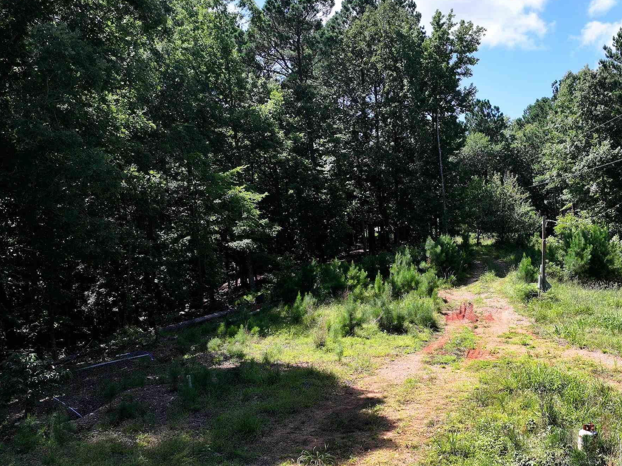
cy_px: 292
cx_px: 426
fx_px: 611
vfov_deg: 41.5
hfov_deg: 52.7
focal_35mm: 34
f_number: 2.8
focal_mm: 12.29
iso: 170
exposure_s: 1/2000
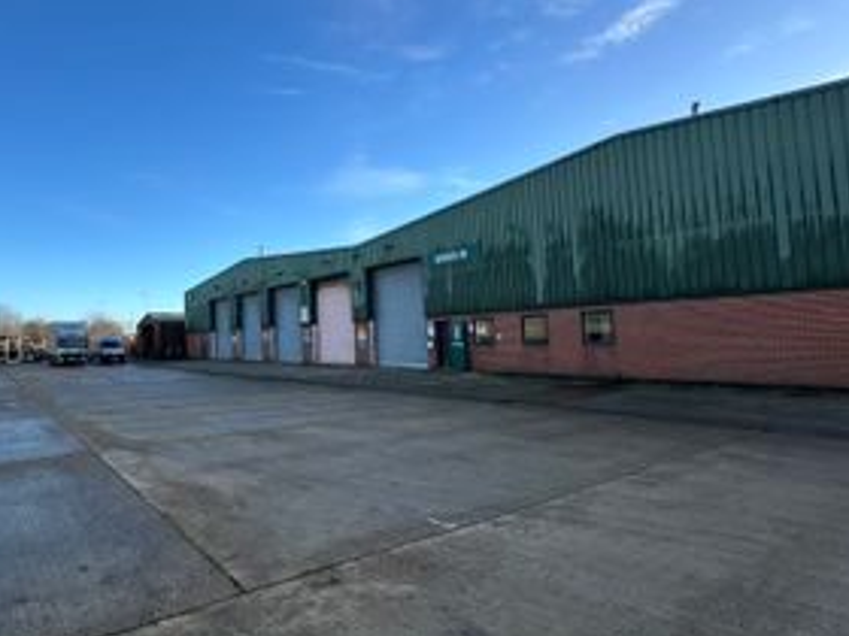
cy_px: 306
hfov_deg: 78.0
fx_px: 491
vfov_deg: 65.9
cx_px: 258
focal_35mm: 20
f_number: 2.2
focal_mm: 2.22
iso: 40
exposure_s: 1/910
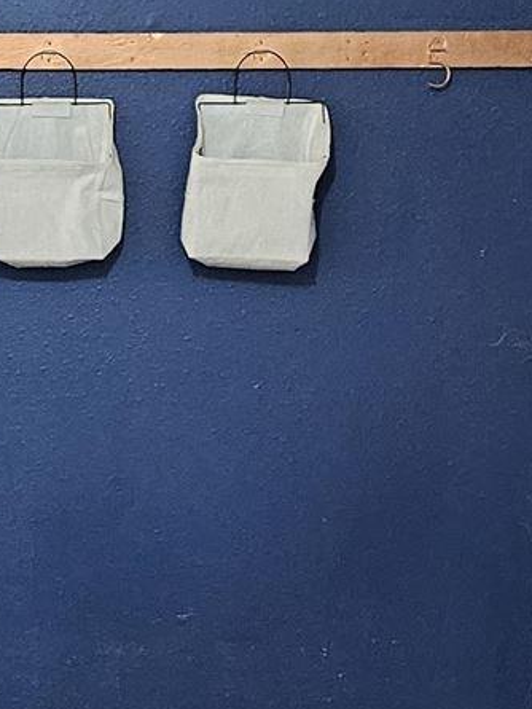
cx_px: -24
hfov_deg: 12.3
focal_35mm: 119
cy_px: 656
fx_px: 2437
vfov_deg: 16.3
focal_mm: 5.4
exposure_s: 1/60
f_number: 1.8
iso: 640
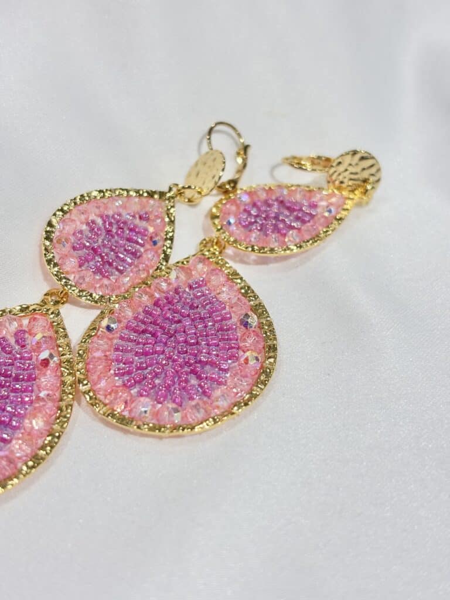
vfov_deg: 36.8
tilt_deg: -31.4
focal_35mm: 52
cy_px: 300
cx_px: 225
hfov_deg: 28.0
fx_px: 901
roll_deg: +1.5
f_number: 1.6
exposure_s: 1/267
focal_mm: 5.96
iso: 32
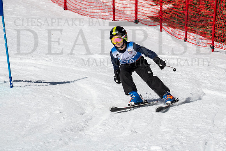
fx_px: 5943
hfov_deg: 2.2
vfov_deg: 1.5
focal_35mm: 947
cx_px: 120
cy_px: 78
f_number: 8
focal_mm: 400
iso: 200
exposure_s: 1/2000
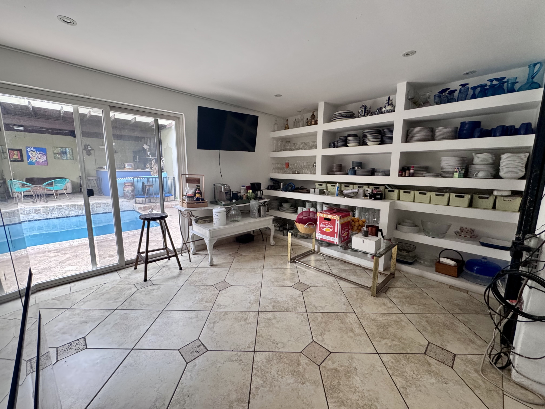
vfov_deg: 85.7
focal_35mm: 14
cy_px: 204
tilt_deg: -10.1
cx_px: 272
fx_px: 220
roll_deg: -1.8
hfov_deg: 102.1
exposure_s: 1/99
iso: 320
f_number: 2.2
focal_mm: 2.22
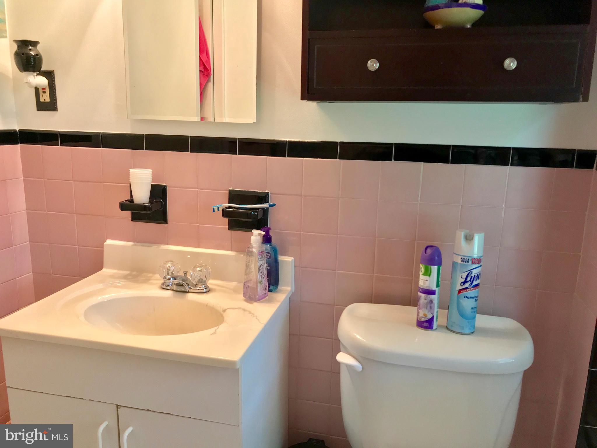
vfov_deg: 49.7
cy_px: 224
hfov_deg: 63.4
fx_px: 483
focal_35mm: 28
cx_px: 298
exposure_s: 1/30
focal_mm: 3.99
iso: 100
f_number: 1.8
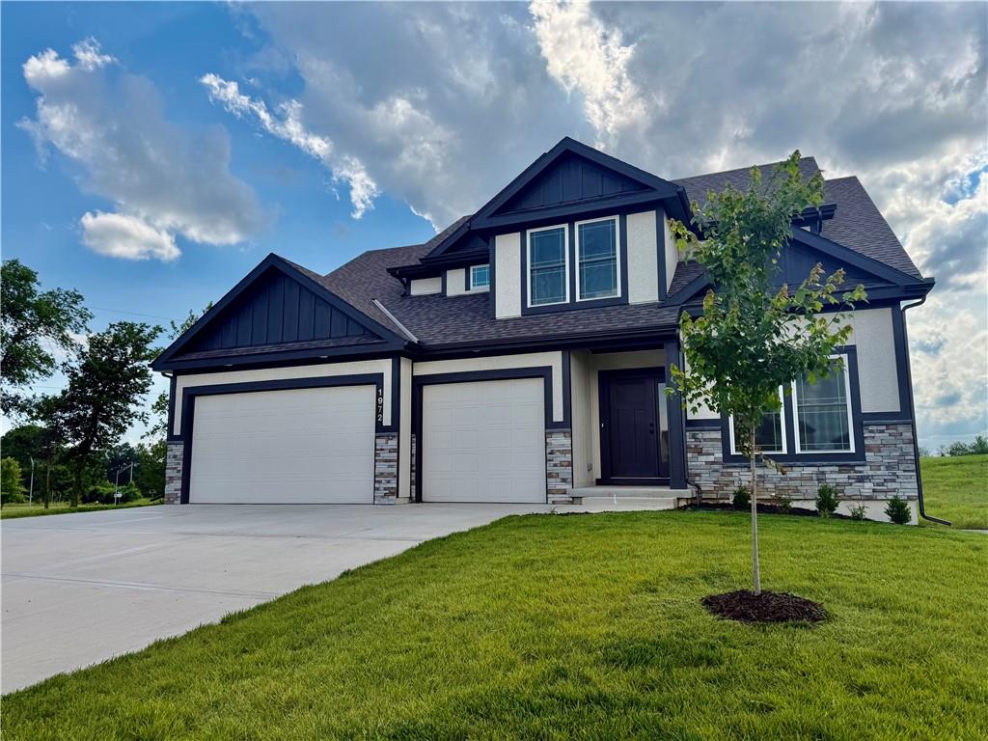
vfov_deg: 56.8
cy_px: 370
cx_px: 494
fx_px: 685
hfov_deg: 71.6
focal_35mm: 24
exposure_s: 1/5319
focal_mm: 6.76
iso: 80
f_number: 1.78
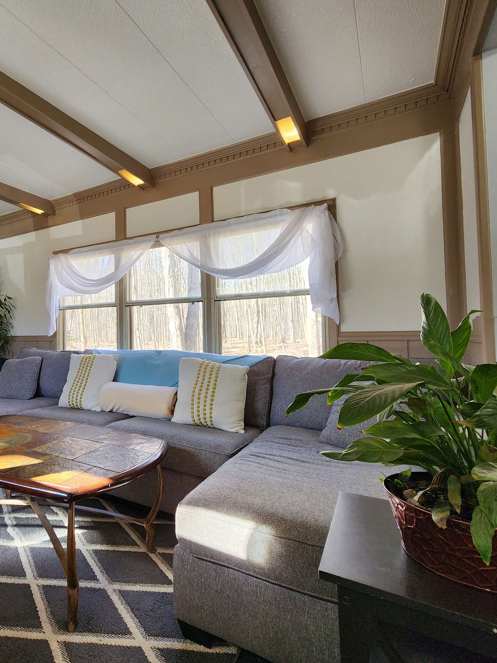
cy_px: 320
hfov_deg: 67.1
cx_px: 125
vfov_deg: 87.7
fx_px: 345
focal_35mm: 18
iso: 160
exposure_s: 1/60
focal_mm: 2.2
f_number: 2.2
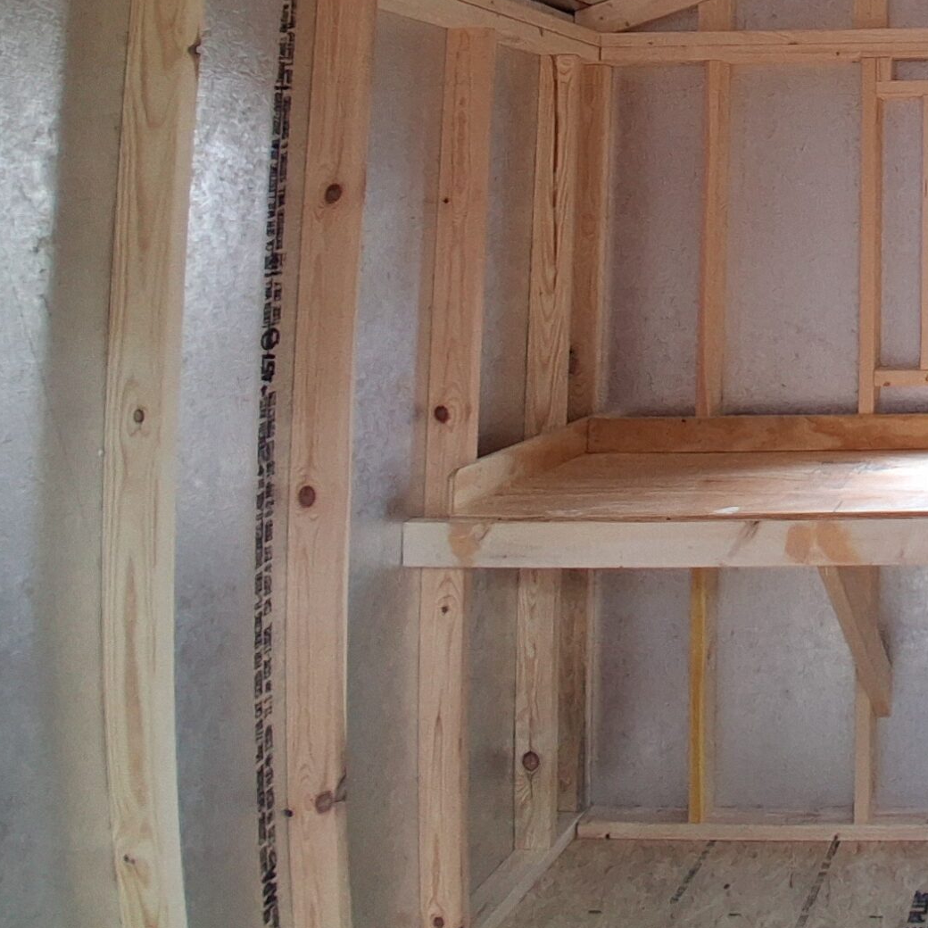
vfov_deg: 41.1
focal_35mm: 37
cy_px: 76
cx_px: 1095
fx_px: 1122
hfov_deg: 35.8
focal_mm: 1.4
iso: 160
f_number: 2.2
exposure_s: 1/40
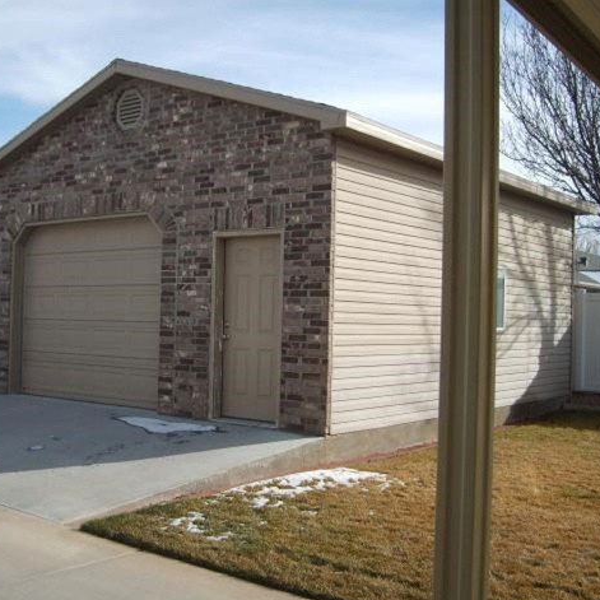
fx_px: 824
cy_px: 304
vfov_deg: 40.0
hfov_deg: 39.8
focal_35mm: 42
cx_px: 227
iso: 50
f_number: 7.1
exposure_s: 1/180
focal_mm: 5.8
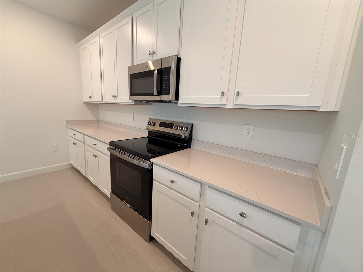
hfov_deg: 102.1
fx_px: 147
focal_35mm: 14
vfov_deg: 85.7
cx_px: 182
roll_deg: -2.9
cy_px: 136
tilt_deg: -8.2
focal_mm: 2.22
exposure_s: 1/120
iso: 250
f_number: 2.2
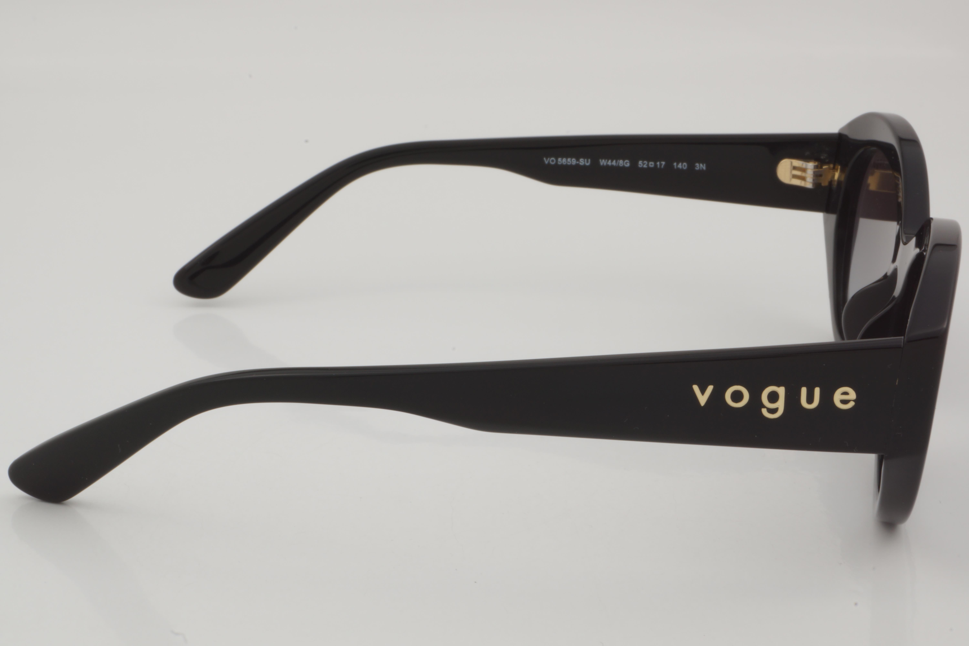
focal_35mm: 75
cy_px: 323
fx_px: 2019
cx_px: 484
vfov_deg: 18.2
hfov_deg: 27.0
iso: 100
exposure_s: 1/3
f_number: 32
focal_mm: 50
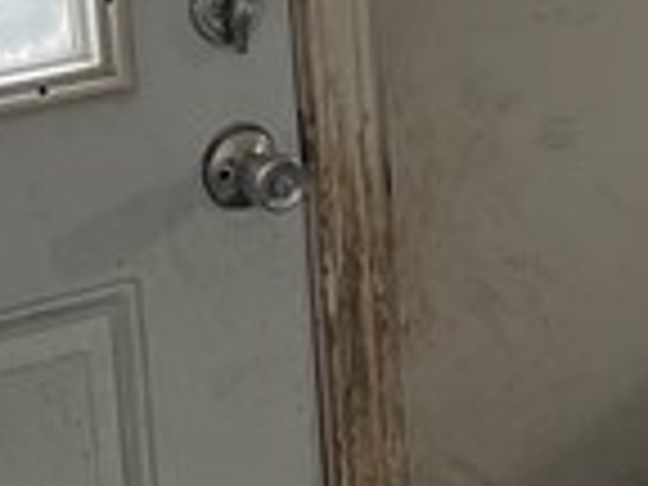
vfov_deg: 8.3
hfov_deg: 10.5
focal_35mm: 178
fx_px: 3332
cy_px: 176
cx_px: 1125
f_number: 1.6
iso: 64
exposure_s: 1/60
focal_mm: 5.1
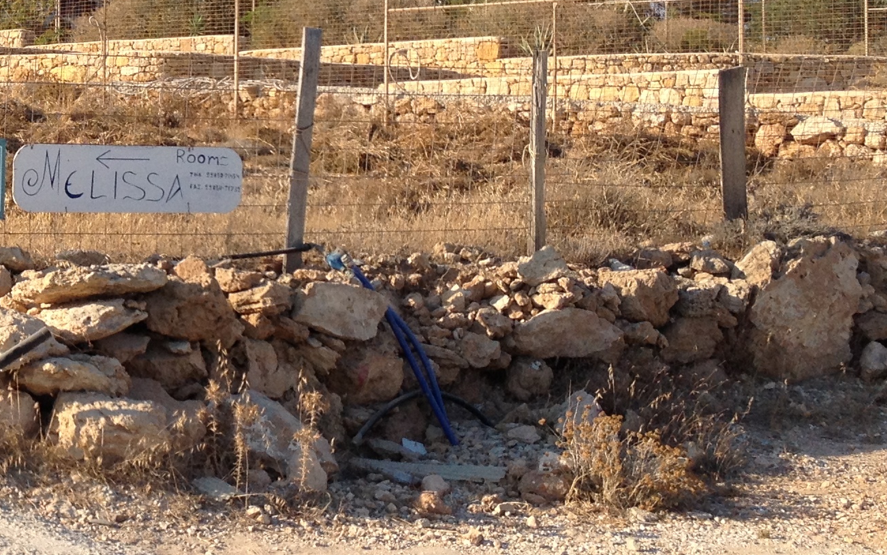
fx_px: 2248
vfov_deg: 14.0
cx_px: -72
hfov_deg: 21.3
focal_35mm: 93
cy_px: 106
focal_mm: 4.28
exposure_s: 1/1381
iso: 50
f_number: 2.4
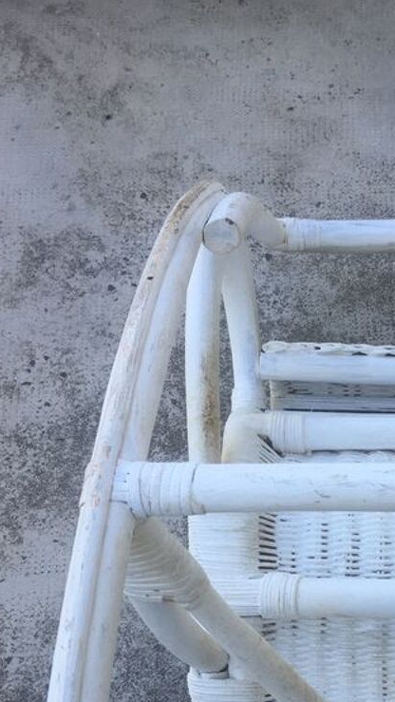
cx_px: 432
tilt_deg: -64.0
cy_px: 529
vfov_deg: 35.8
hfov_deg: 20.2
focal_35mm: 57
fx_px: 1061
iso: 25
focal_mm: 4.15
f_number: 2.2
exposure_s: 1/100
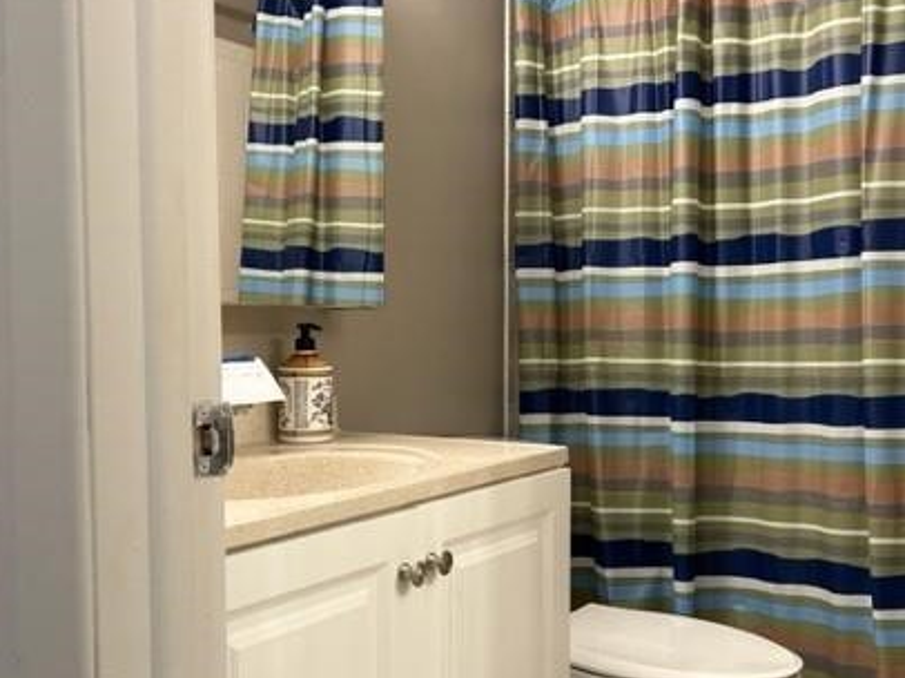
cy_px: 377
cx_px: 519
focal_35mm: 41
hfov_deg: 45.7
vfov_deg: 35.1
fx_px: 1071
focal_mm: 5.7
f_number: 1.5
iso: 100
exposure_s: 1/60
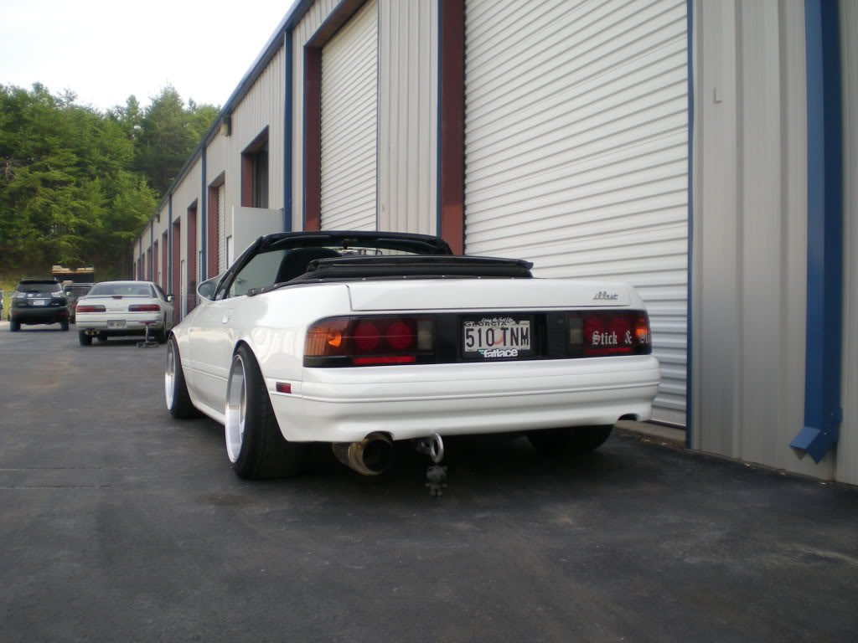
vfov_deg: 37.7
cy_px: 322
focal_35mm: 38
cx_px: 429
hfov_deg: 49.0
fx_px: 942
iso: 50
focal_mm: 6.3
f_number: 3.1
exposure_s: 1/267
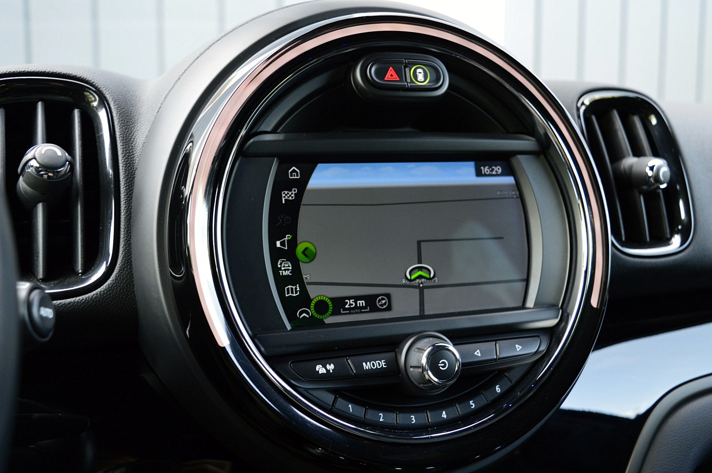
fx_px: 682
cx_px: 356
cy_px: 236
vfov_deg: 38.3
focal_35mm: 34
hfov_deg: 55.1
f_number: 5
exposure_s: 1/60
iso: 800
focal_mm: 23
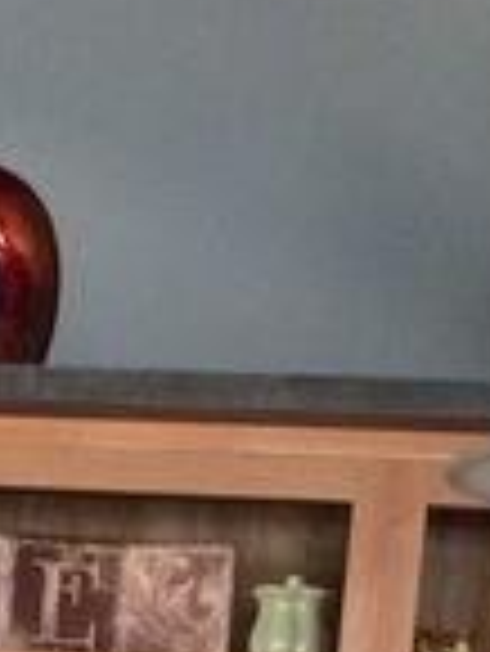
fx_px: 2412
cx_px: -162
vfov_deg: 14.1
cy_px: 1079
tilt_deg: -4.4
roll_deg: -2.6
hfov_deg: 11.3
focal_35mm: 128
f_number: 2.2
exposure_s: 1/30
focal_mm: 4.15
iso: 320
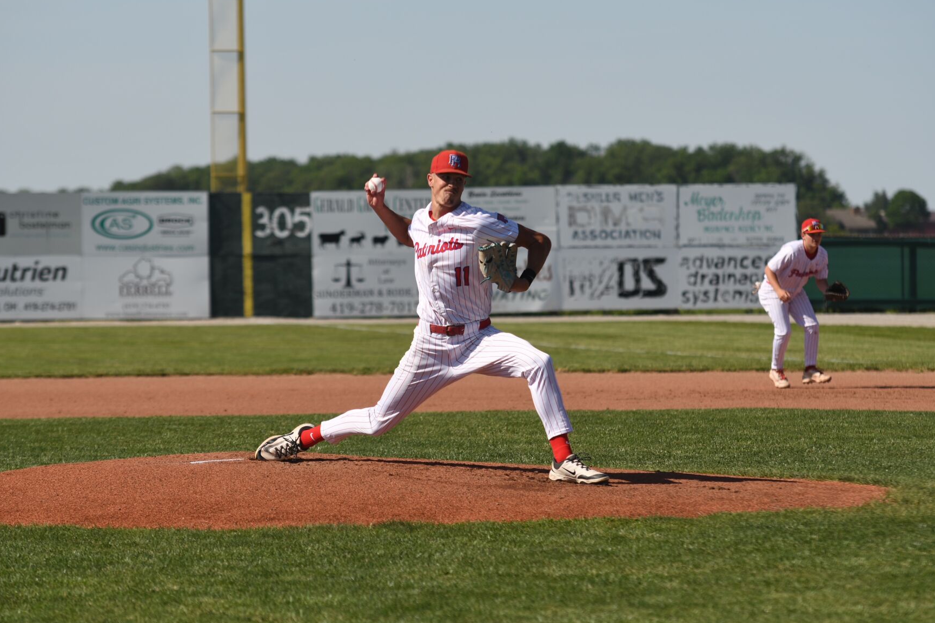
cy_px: 312
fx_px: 5362
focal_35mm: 207
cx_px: 465
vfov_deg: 6.6
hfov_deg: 10.0
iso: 100
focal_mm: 135
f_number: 3.5
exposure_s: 1/2000
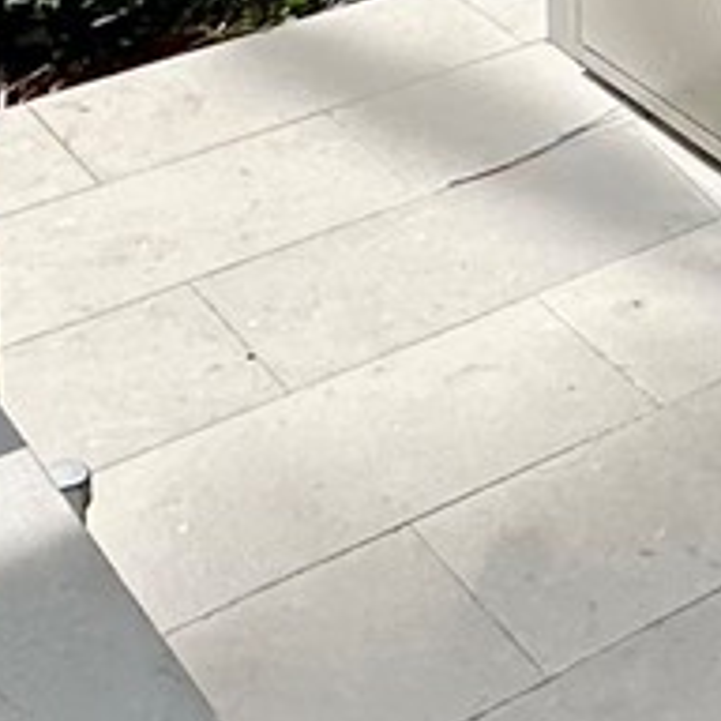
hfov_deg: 14.9
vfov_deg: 14.2
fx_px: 2427
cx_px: 1266
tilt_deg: -8.7
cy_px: -721
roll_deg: -1.0
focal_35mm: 103
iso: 50
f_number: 2.2
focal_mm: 2.22
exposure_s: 1/1195
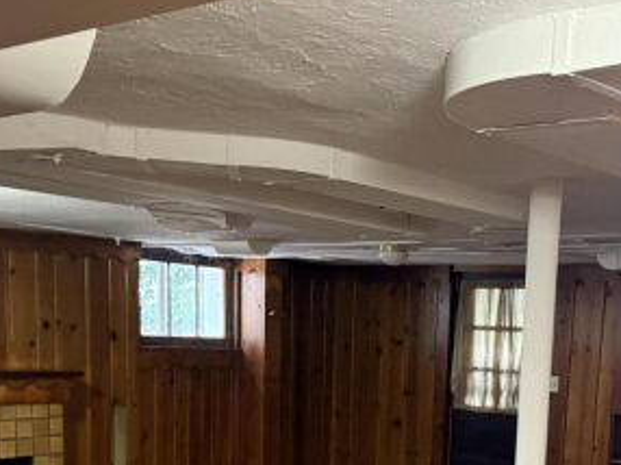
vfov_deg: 24.5
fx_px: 1004
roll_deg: -2.2
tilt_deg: -11.0
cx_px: 392
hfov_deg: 34.2
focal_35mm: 56
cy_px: 495
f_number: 1.78
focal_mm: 6.76
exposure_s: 1/40
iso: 1000
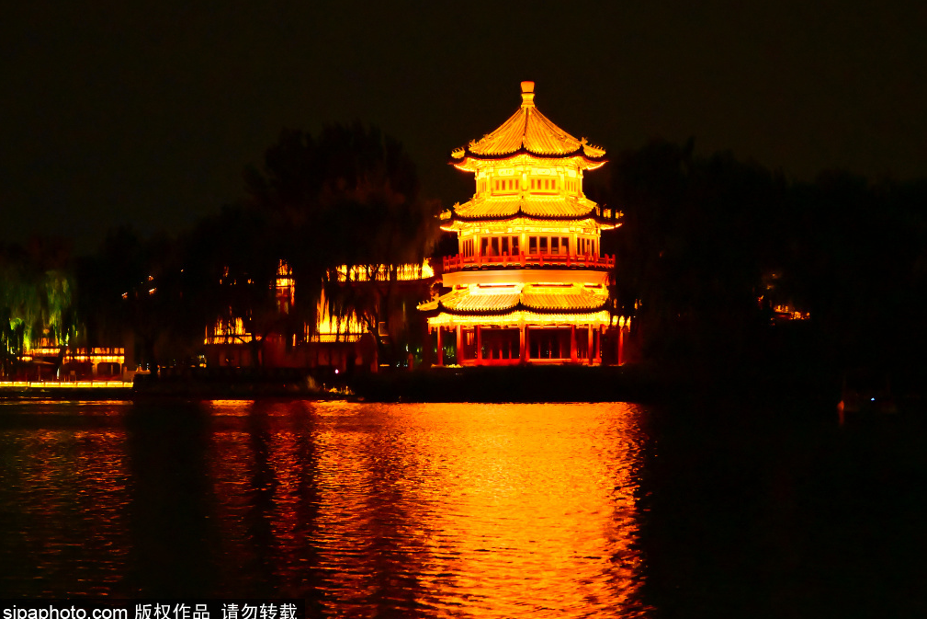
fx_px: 1725
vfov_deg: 20.3
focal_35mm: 67
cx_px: 467
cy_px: 312
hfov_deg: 30.1
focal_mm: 66
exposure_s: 1/160
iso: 25600
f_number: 6
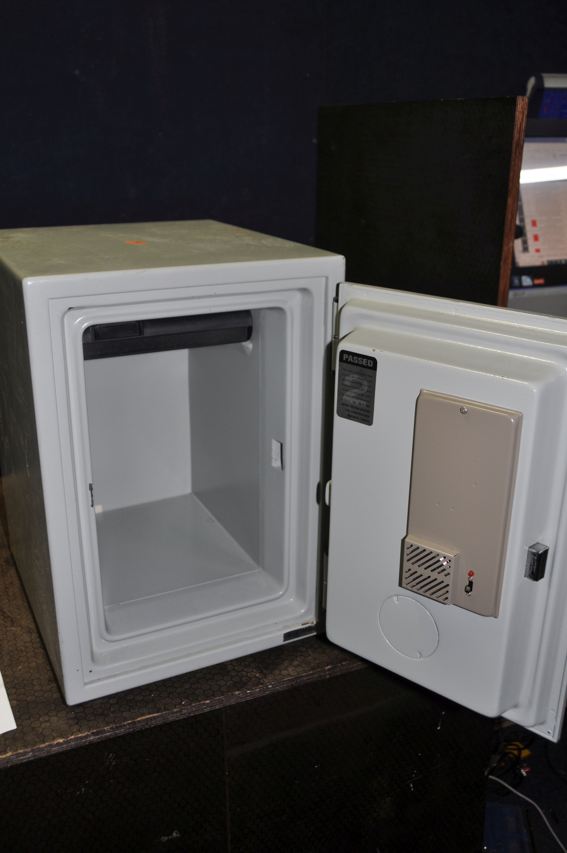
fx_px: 782
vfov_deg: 57.3
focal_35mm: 33
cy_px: 426
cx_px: 284
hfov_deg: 39.9
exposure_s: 1/60
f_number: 4
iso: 250
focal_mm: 22
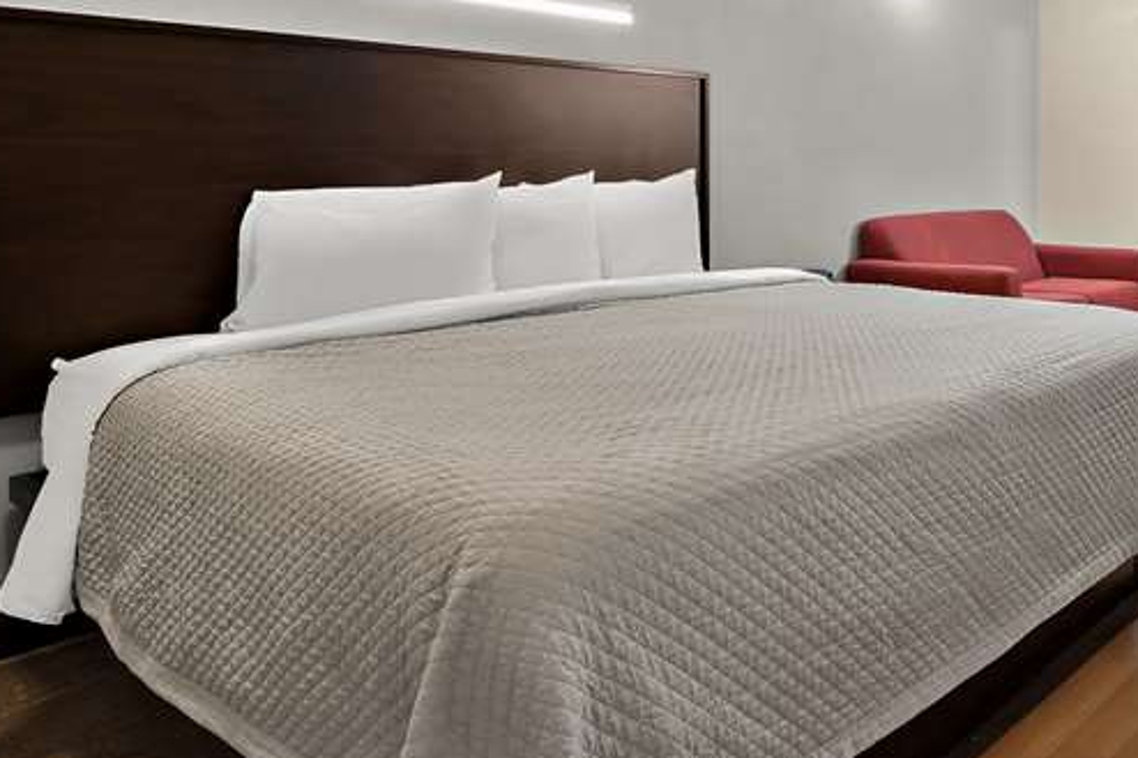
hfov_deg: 57.1
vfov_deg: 42.7
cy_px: 141
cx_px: 966
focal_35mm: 29
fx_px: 916
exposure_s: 1.6
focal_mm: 14
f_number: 8
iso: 400
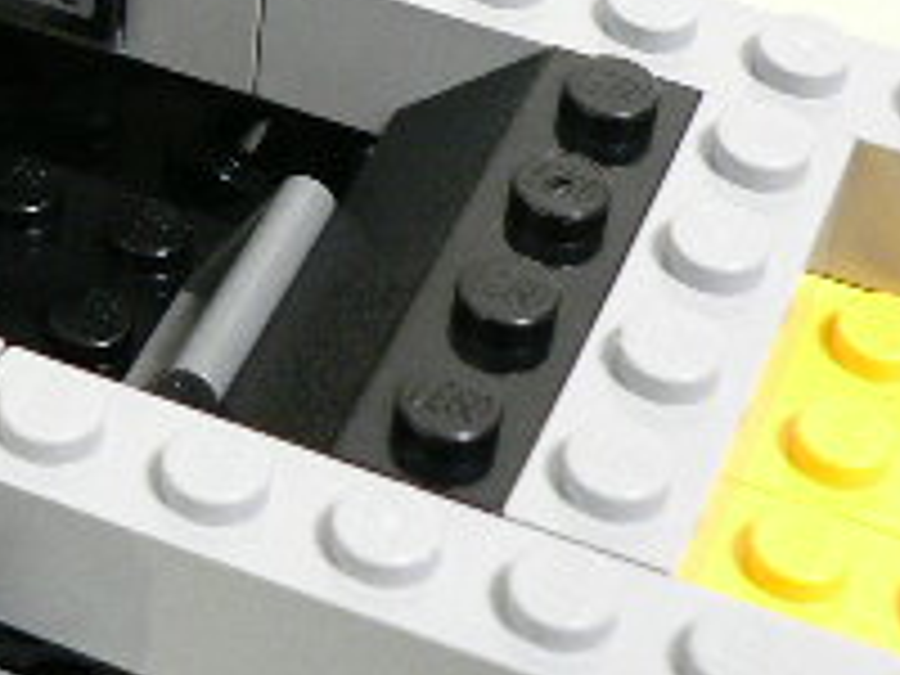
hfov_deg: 16.1
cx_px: -310
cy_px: 108
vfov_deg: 12.8
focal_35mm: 115
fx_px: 2990
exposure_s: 1/10
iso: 200
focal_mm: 6
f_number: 2.8
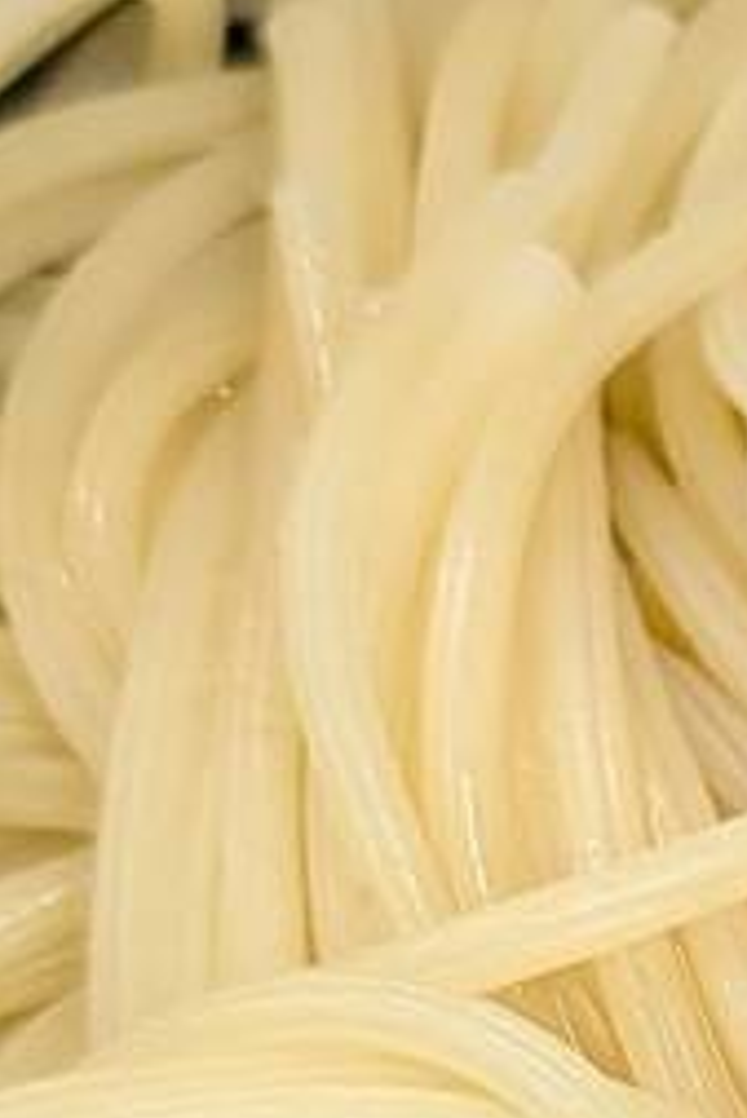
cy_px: 1476
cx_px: 1806
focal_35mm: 158
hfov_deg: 8.0
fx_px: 4911
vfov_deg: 12.6
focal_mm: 6.9
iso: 843
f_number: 1.68
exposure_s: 1/589
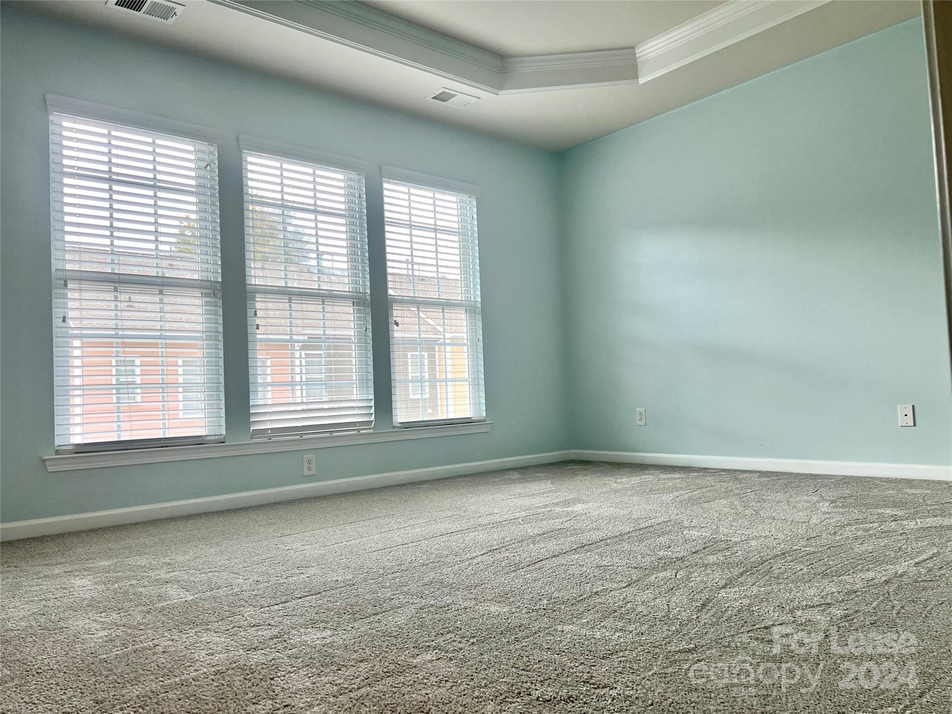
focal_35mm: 26
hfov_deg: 67.3
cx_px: 476
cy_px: 357
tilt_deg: +3.0
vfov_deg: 53.1
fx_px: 715
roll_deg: +2.7
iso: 40
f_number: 1.5
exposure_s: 1/196
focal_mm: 5.7
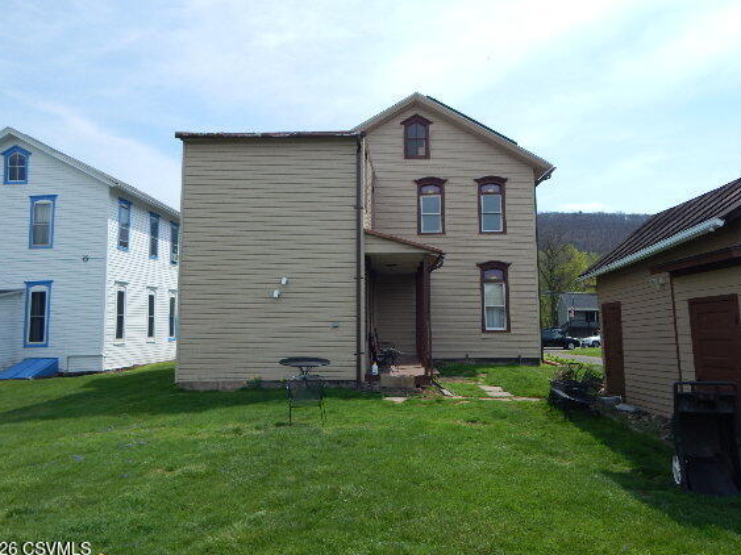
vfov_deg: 54.8
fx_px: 535
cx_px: 380
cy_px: 262
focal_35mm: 25
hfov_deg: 69.4
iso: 125
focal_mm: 4
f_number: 6
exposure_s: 1/500
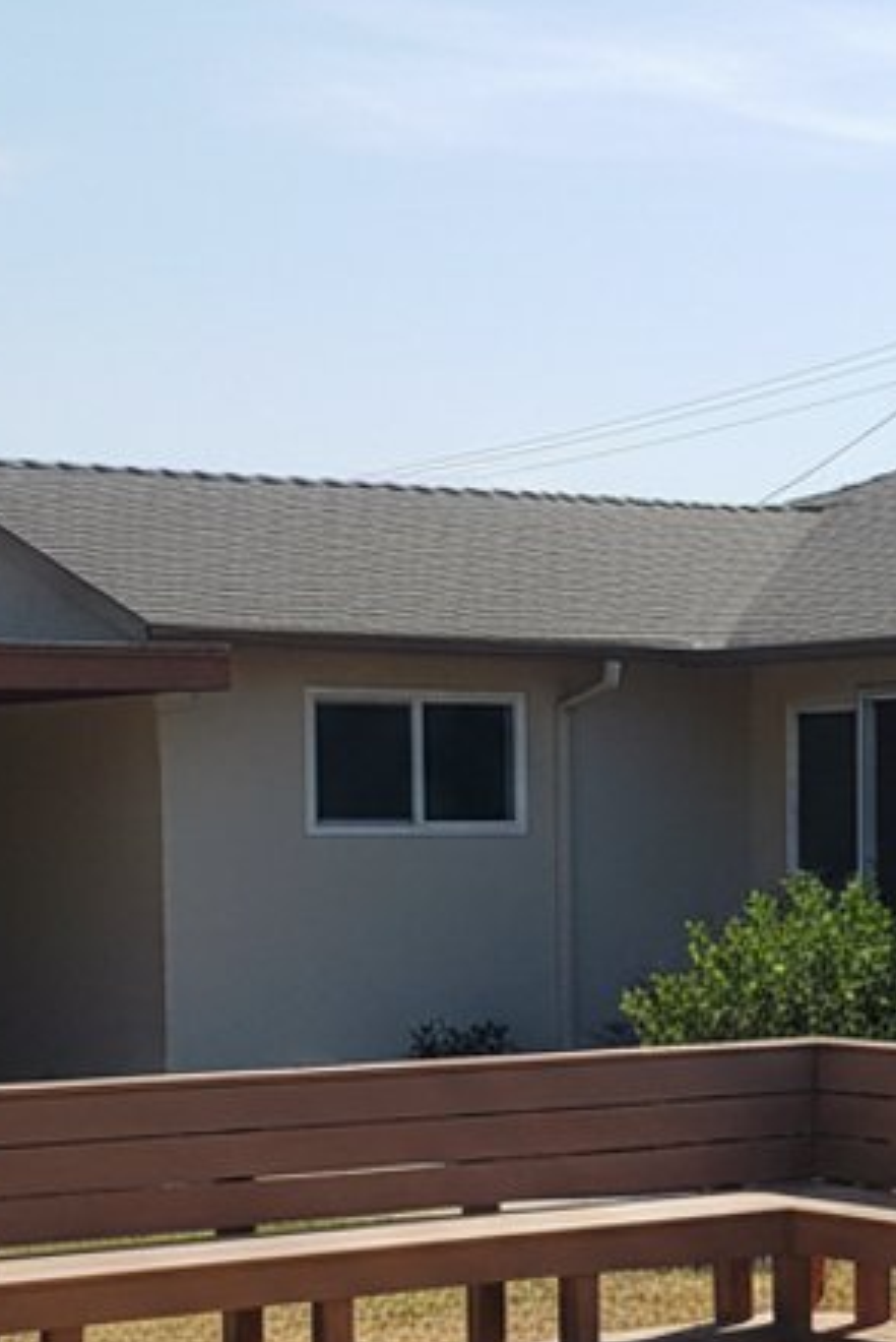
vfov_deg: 29.0
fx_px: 2534
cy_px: 1058
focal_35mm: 68
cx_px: 646
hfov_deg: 19.9
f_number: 1.78
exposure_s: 1/812
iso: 413
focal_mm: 6.8
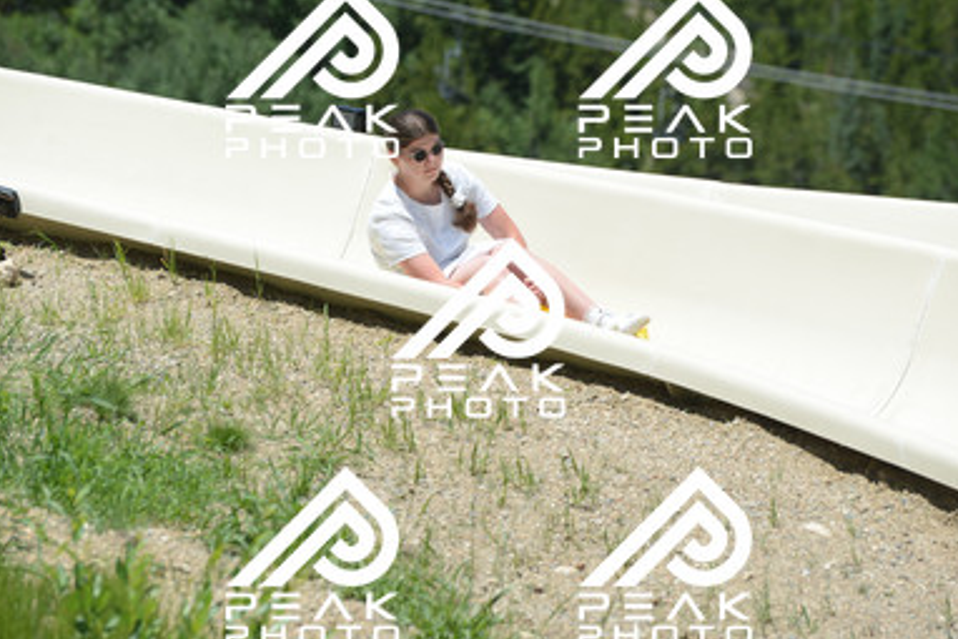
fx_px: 5430
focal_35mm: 204
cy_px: 312
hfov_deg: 10.1
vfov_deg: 6.7
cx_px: 489
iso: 400
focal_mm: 195
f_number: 6.3
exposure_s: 1/1250
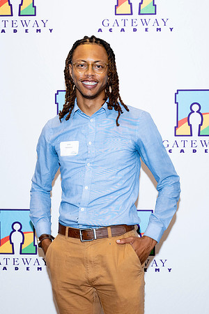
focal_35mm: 72
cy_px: 157
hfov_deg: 18.9
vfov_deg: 28.1
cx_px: 104
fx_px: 627
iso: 800
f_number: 5.6
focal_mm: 48
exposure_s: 1/160
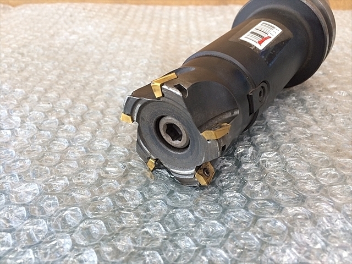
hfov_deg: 61.7
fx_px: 295
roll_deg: +1.3
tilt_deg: -33.4
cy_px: 132
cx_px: 176
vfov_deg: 48.2
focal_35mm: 29
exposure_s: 1/30
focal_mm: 4.15
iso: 64
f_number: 2.2
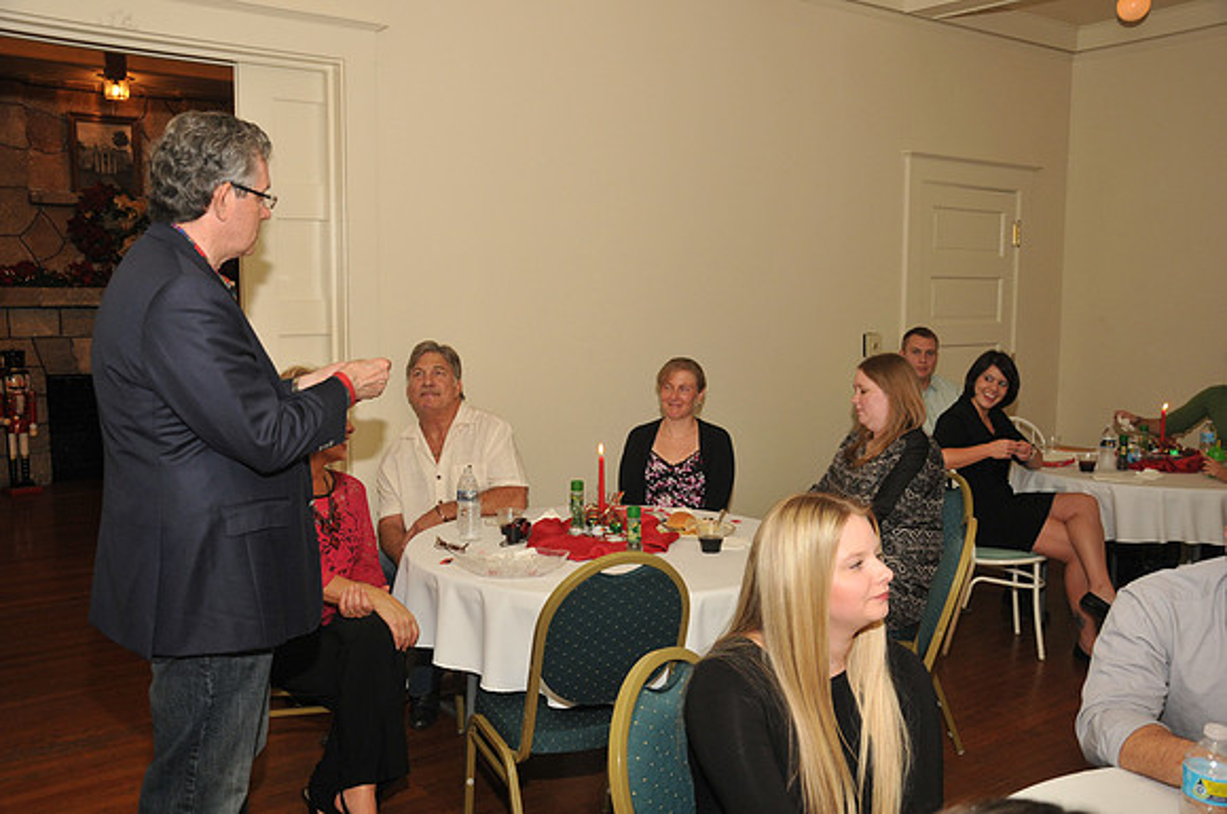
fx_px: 1123
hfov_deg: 57.3
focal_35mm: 33
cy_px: 407
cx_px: 614
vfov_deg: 39.9
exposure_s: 1/60
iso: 400
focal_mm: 22
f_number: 5.6
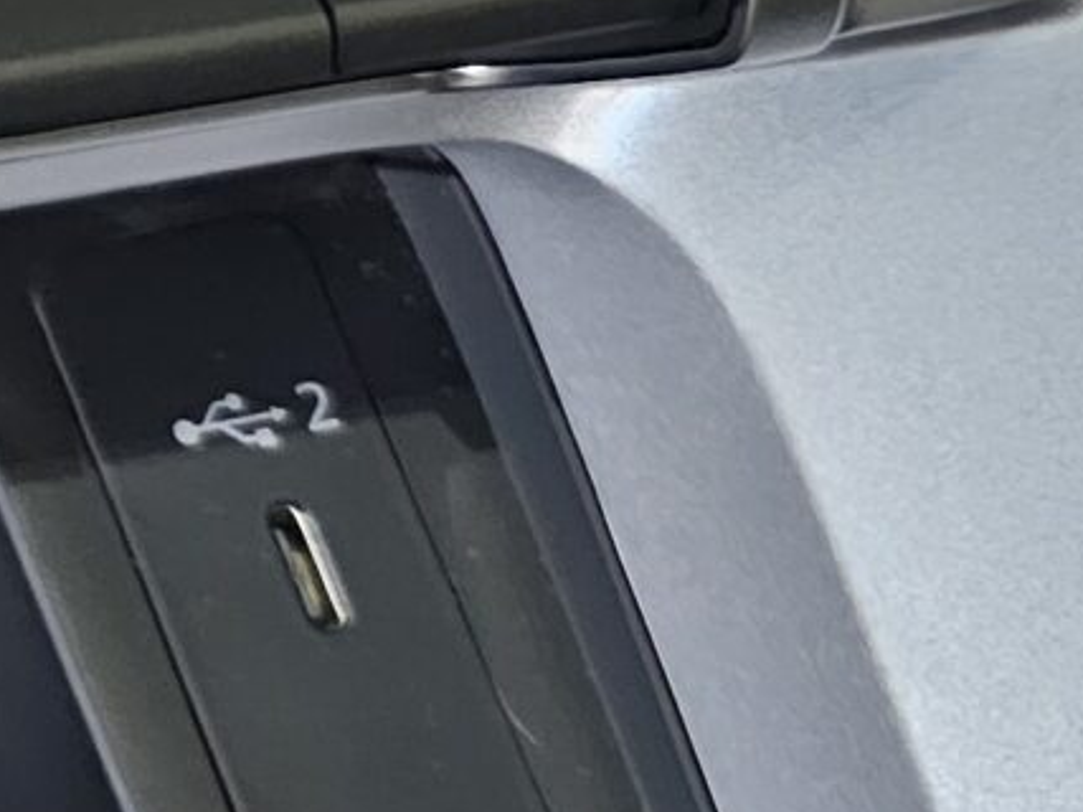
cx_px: -1395
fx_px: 4316
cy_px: -495
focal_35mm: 138
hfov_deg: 11.9
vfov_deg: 10.3
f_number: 1.7
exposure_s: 1/24
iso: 1000
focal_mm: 6.3
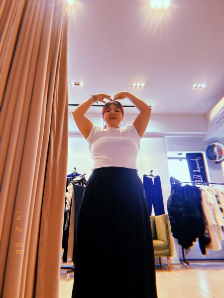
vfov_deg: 73.9
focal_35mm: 23
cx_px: 112
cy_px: 149
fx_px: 198
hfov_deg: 58.9
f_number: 1.9
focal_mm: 2.69
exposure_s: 1/60
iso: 160
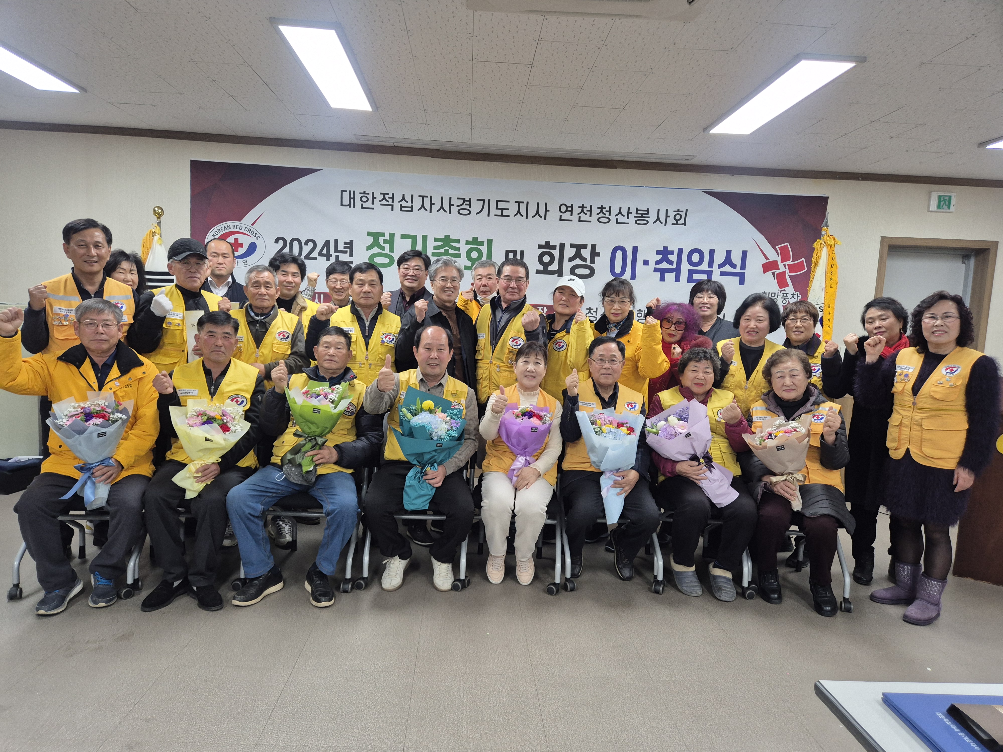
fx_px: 666
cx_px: 502
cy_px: 376
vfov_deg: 58.9
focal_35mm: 23
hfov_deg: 73.9
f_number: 1.8
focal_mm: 5.4
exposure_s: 1/120
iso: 320
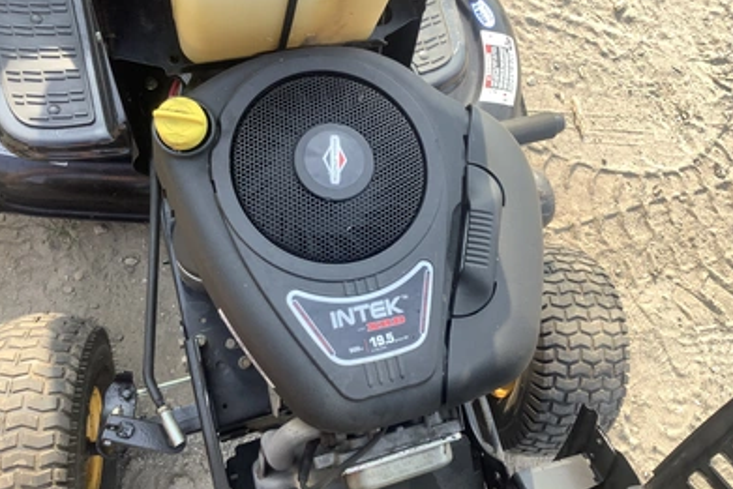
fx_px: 672
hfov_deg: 57.2
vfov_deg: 40.0
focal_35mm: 33
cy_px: 232
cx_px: 364
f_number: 2.4
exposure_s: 1/152
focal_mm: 3.3
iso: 25
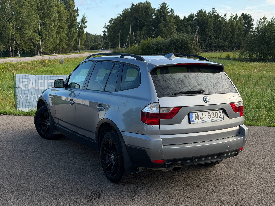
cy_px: 103
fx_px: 381
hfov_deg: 39.7
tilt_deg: -8.7
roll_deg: +0.1
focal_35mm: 48
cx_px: 138
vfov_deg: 30.3
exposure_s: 1/2033
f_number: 1.78
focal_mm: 6.76
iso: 64
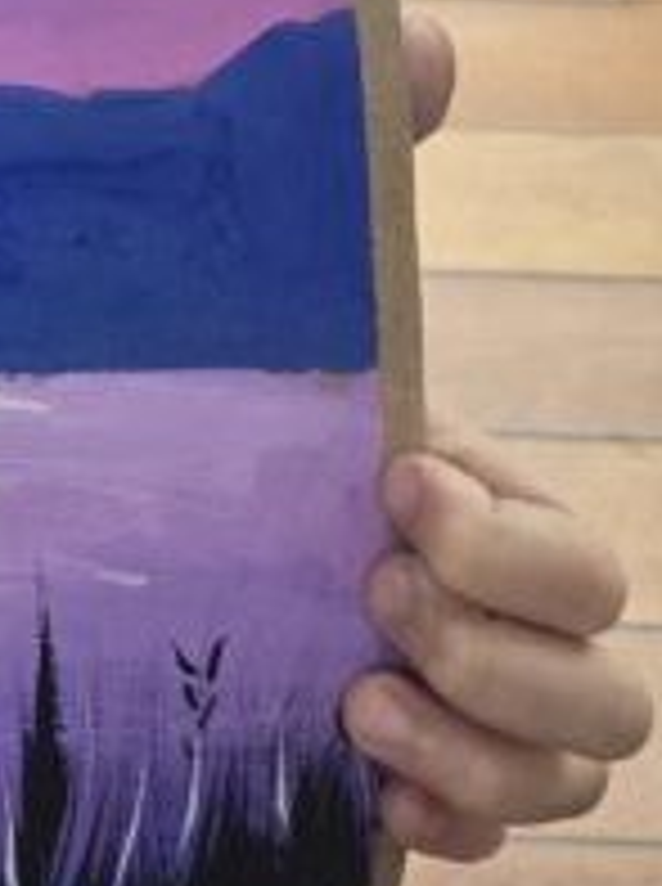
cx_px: -946
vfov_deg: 14.3
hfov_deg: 10.7
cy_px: -837
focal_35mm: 117
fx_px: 2993
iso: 125
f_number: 1.7
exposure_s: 1/100
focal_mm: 6.3
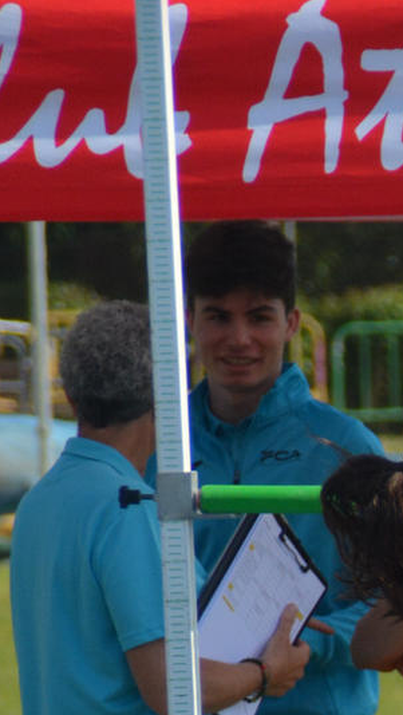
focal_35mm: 1204
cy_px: 920
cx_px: 805
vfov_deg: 1.8
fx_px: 22837
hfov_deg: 1.0
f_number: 7.1
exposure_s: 1/2000
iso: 400
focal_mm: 200
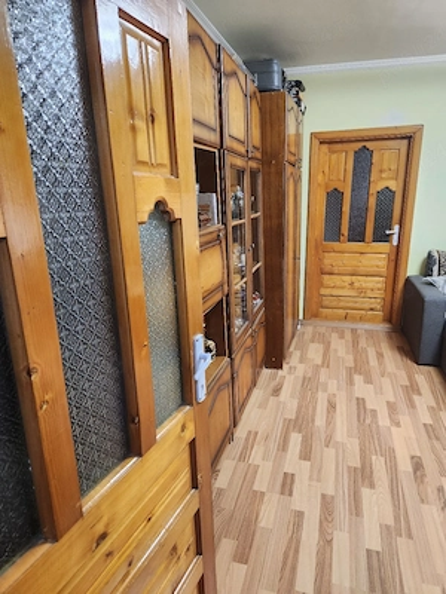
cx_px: 223
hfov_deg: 58.9
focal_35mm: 23
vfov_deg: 73.9
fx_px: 395
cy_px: 297
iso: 400
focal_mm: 5.4
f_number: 1.8
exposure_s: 1/101
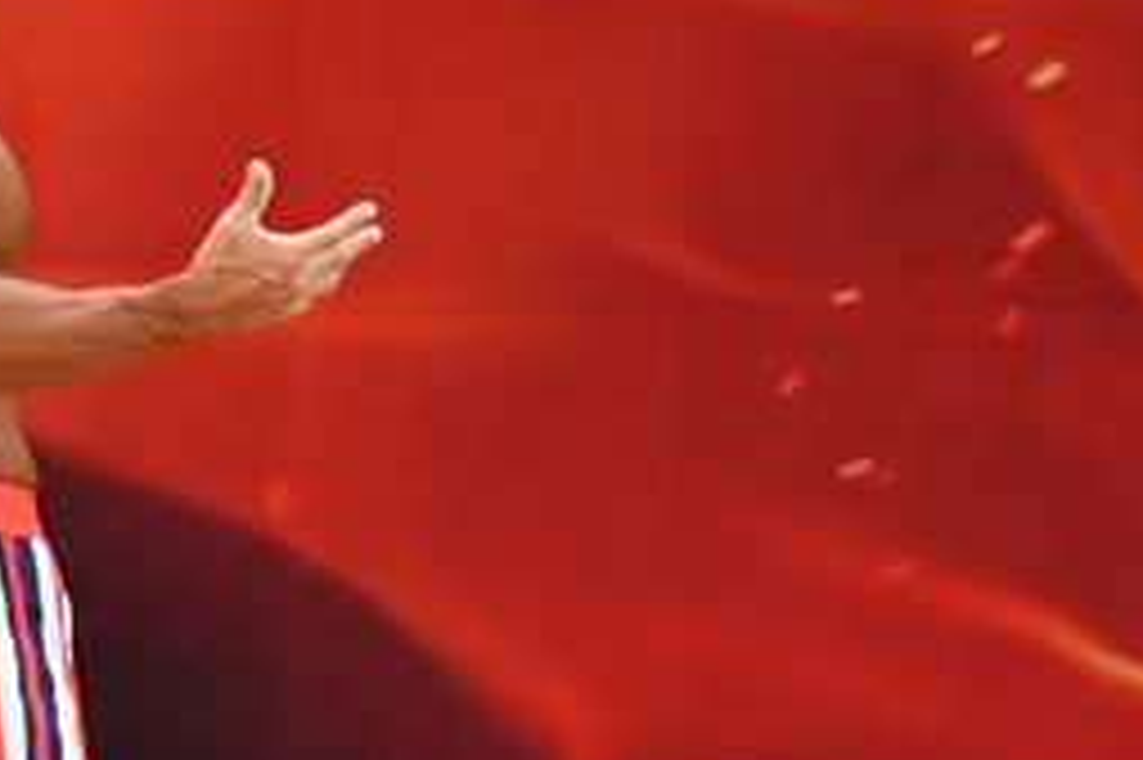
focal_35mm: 731
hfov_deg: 2.8
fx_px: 23193
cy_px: 612
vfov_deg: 1.9
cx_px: -272
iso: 3200
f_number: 5.6
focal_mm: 160
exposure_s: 1/400
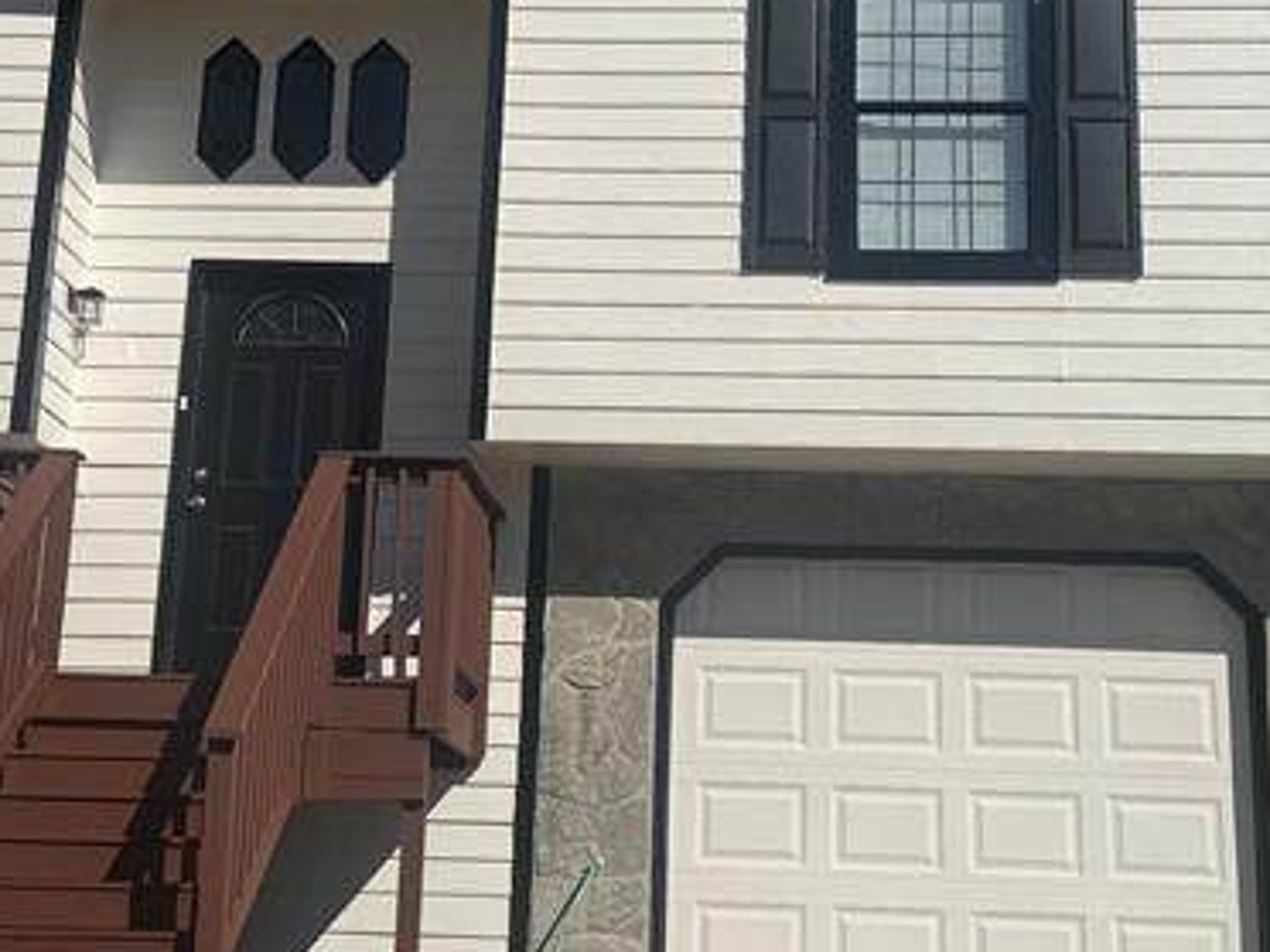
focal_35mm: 66
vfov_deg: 22.1
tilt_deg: +17.3
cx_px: 642
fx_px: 2421
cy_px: 276
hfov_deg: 29.4
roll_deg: -1.7
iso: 80
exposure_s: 1/11905
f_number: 1.78
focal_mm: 6.76
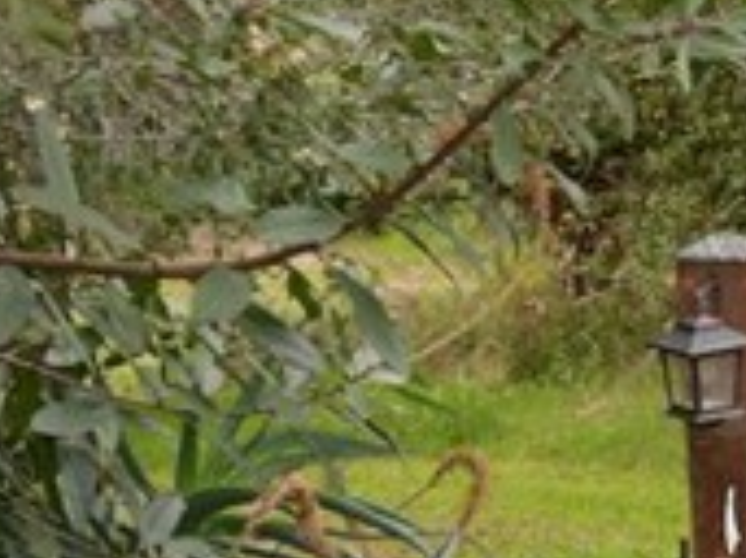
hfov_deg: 8.5
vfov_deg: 7.2
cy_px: 464
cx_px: 1954
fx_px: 4458
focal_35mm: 207
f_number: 6.3
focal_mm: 24
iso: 250
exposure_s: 1/250
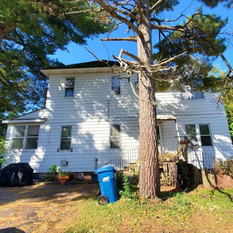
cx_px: 125
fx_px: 122
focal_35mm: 16
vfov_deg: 87.4
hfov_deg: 87.3
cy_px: 120
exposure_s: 1/503
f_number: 2.2
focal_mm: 1.8
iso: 50
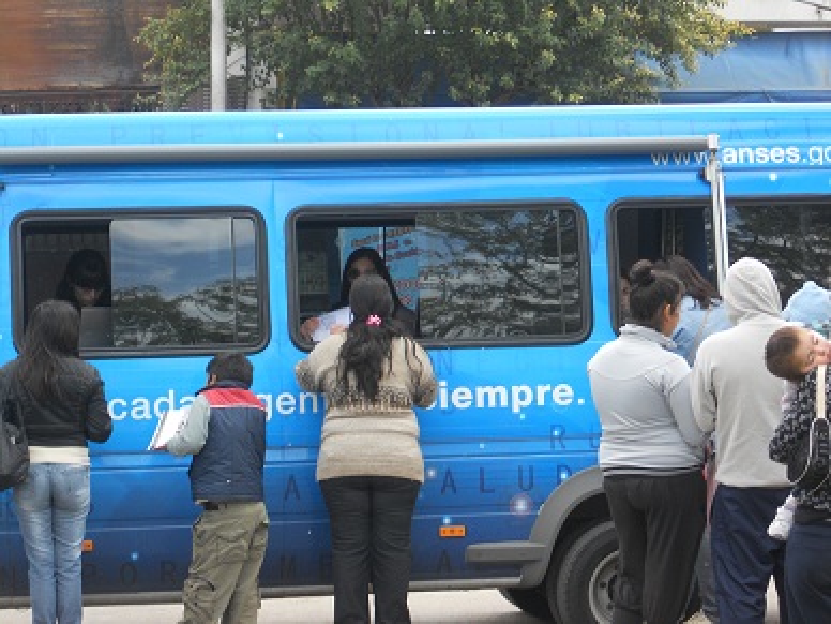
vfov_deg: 13.7
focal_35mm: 108
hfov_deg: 18.2
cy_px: 312
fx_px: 2593
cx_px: 416
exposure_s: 1/80
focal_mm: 19.6
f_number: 5.9
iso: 80
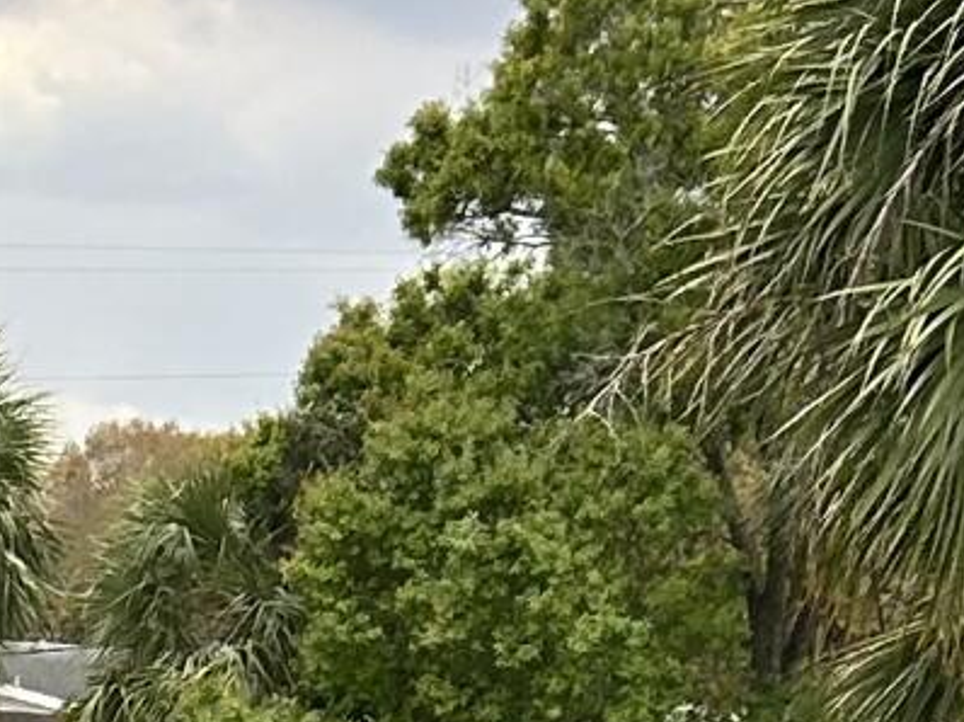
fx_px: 5455
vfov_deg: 7.0
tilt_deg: -13.2
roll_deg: -3.1
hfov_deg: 9.3
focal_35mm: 196
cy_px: 1849
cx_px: -1146
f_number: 1.5
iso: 50
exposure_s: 1/840
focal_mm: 5.7
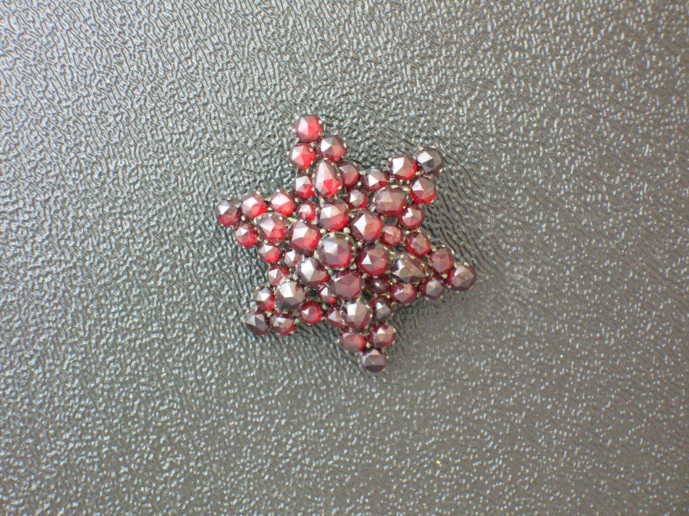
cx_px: 344
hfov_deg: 20.9
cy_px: 258
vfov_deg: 15.7
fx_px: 1869
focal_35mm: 94
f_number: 4.7
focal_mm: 15.7
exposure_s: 1/1.6
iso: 200
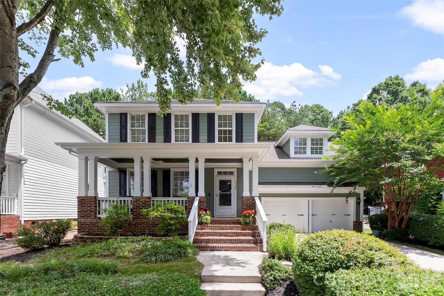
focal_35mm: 14
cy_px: 148
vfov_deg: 81.3
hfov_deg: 104.2
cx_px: 222
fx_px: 173
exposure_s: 1/100
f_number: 9
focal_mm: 14
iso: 250
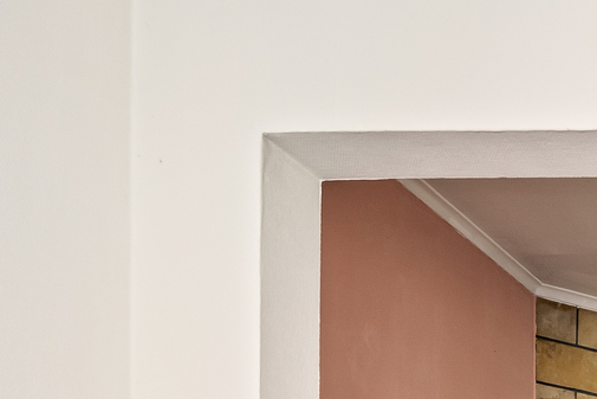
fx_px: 1261
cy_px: 800
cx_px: 1066
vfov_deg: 14.7
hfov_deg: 19.8
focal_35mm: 76
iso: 250
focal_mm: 16
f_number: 11
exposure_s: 1/4
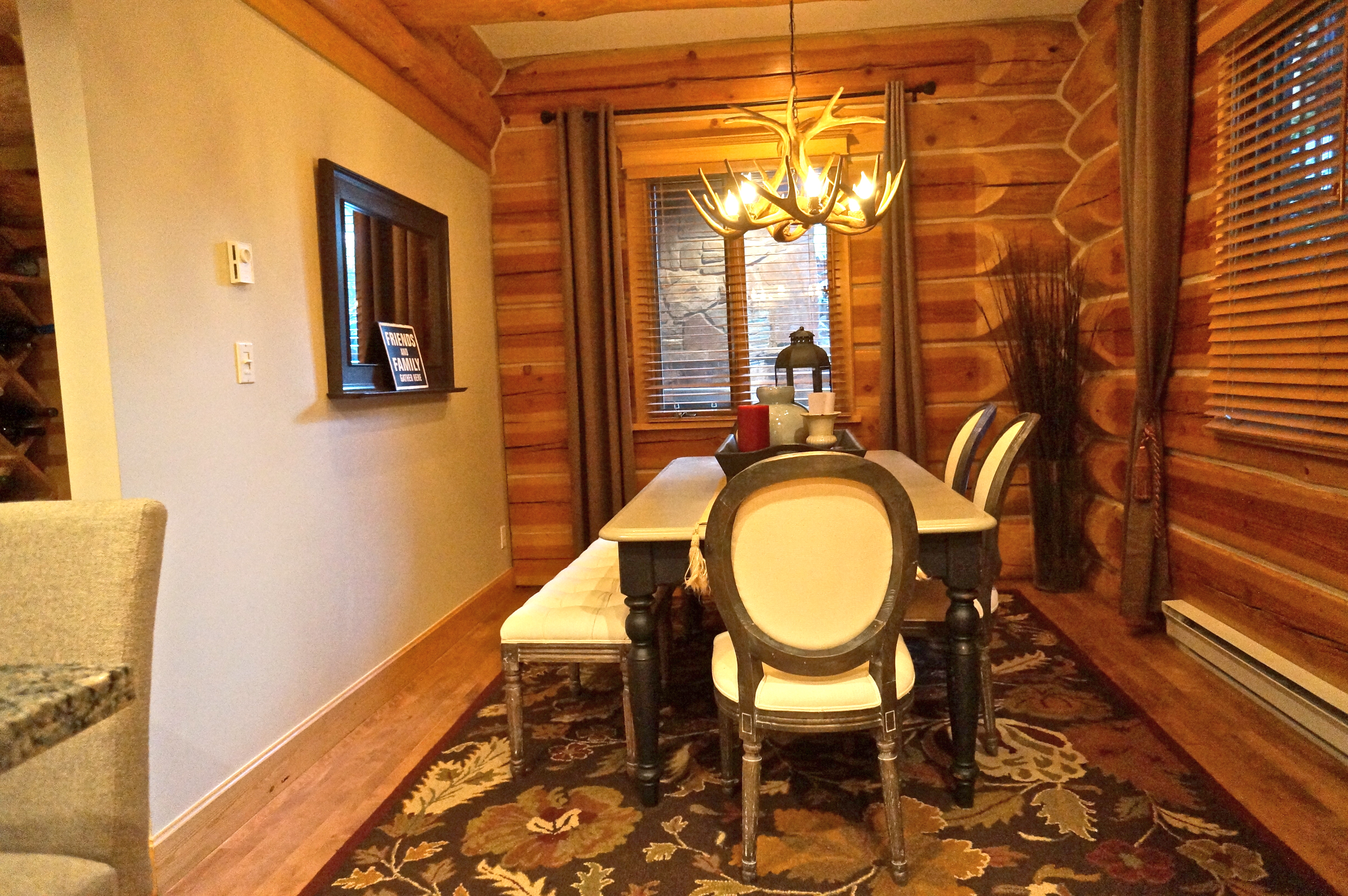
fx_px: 898
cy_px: 448
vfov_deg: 53.0
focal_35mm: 24
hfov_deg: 73.8
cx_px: 674
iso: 2500
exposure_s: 1/60
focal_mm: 16
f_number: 4
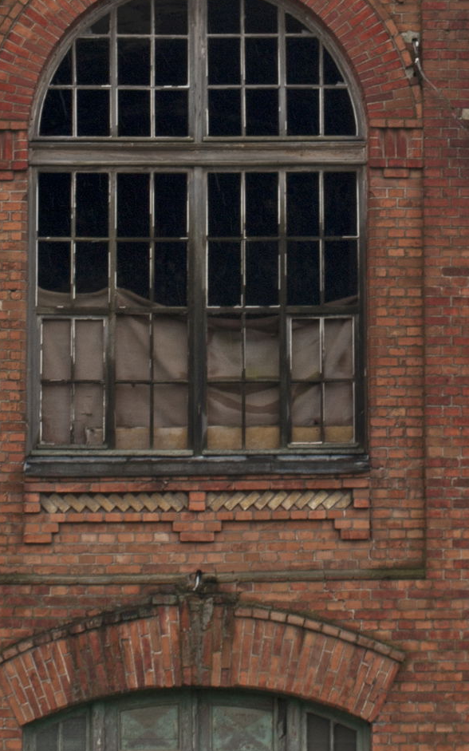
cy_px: 173
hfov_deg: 7.6
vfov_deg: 12.1
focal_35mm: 173
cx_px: 195
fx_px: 3539
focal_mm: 30
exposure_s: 1/100
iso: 100
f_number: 6.3
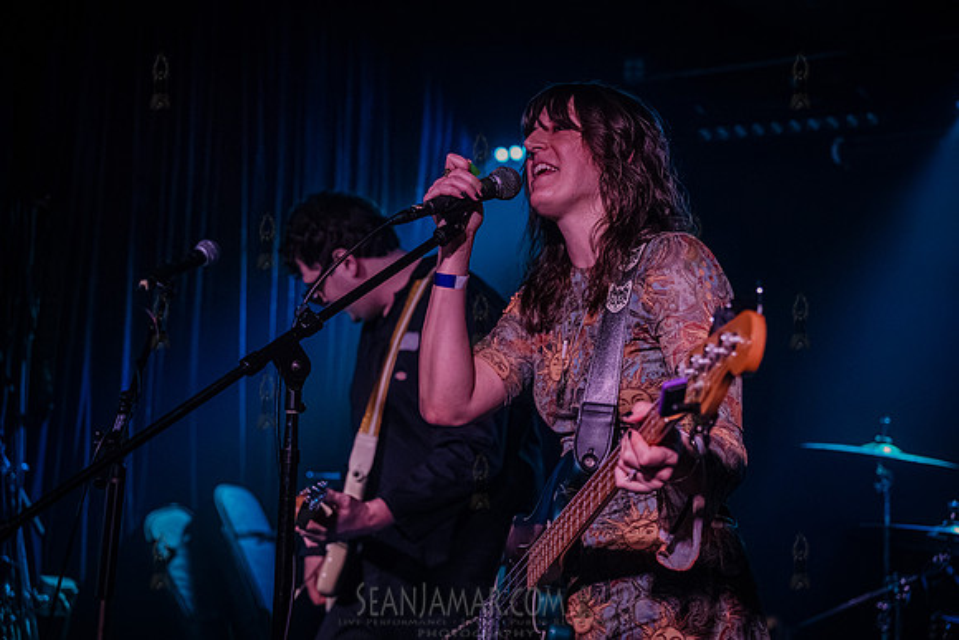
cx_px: 480
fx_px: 1465
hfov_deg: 36.2
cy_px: 320
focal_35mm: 55
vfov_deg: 24.6
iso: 16000
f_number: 3.2
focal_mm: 55
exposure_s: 1/400
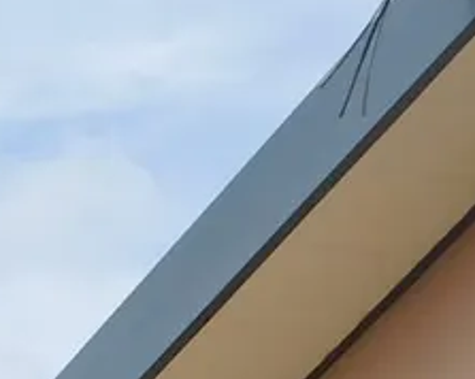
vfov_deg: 6.1
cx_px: 45
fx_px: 3540
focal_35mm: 252
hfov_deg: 7.7
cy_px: 558
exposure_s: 1/500
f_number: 7
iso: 125
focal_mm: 6.3
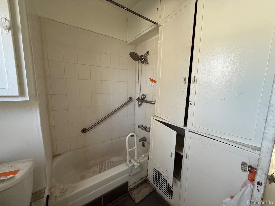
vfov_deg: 85.7
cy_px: 103
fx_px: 111
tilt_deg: -6.9
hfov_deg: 102.1
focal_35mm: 14
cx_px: 138
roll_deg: -1.2
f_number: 2.2
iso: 250
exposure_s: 1/99
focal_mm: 2.22
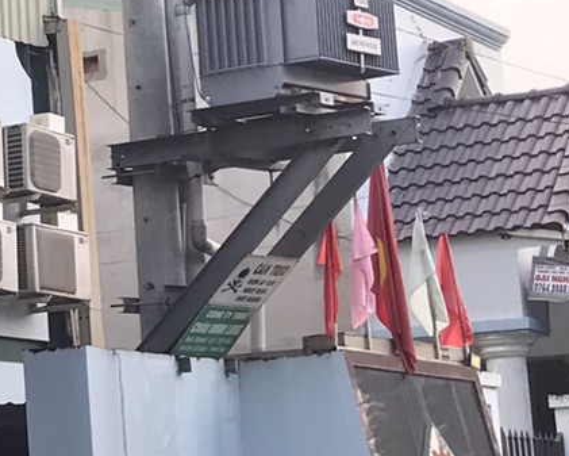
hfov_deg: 12.3
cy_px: 284
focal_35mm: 133
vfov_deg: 11.6
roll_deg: +1.9
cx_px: -657
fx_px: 2240
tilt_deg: +9.8
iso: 20
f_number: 1.8
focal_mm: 3.99
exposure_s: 1/225
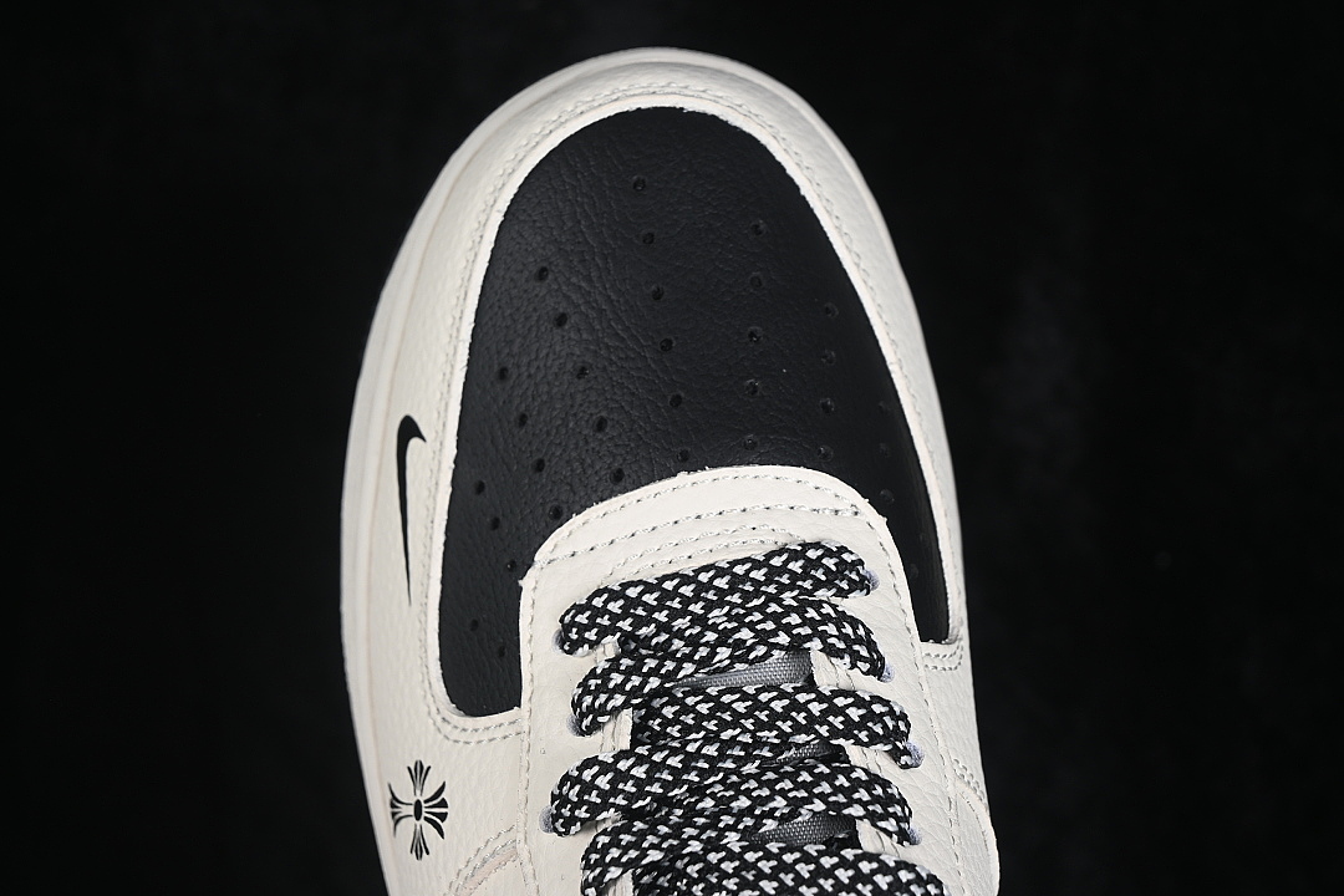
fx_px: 2800
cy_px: 448
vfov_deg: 18.2
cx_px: 672
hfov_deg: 27.0
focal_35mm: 75
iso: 160
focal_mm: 50
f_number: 7.1
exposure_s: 1/60
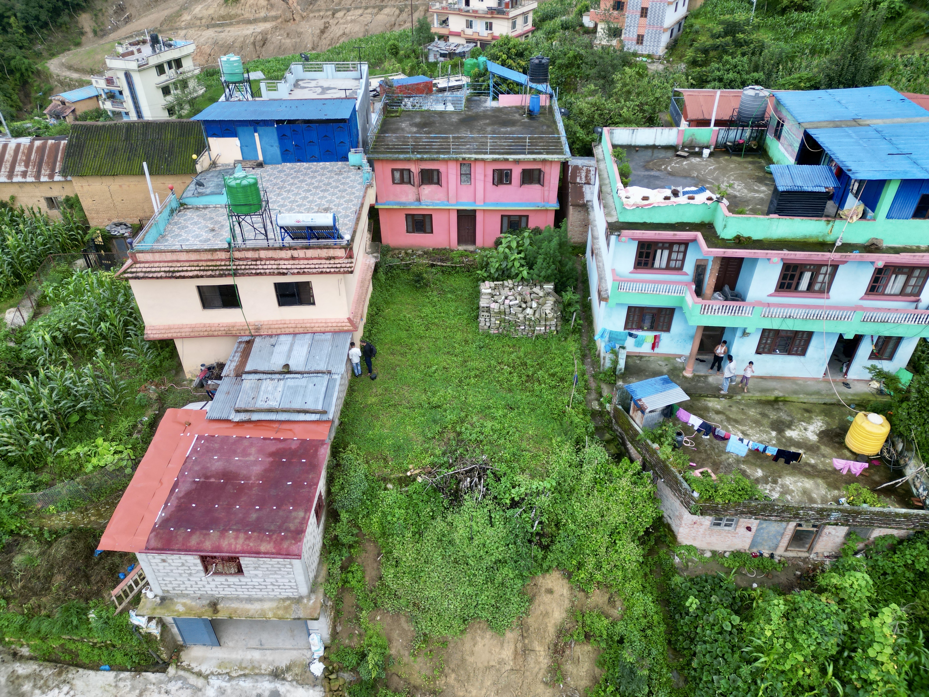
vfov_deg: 56.8
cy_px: 348
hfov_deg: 71.6
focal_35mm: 24
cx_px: 464
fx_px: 644
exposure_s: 1/250
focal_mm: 6.72
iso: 120
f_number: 1.7
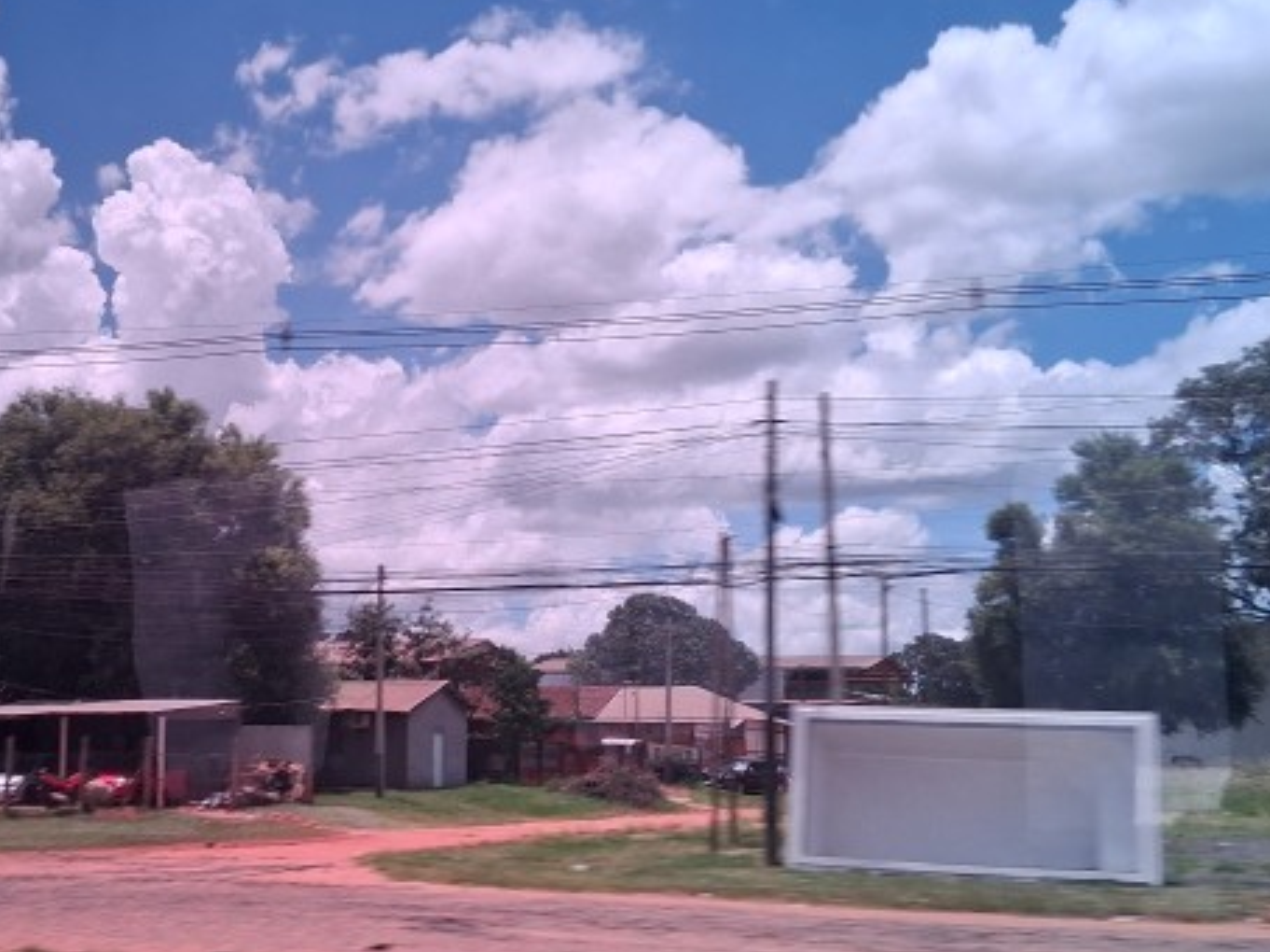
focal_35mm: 55
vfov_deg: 26.5
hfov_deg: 34.4
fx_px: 2017
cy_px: 501
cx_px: 347
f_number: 1.8
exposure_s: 1/100
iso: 80
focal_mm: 3.98
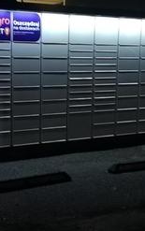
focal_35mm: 78
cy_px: 119
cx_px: 65
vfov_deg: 26.4
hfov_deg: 16.8
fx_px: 492
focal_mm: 3.81
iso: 640
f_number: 2.2
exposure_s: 1/16.7
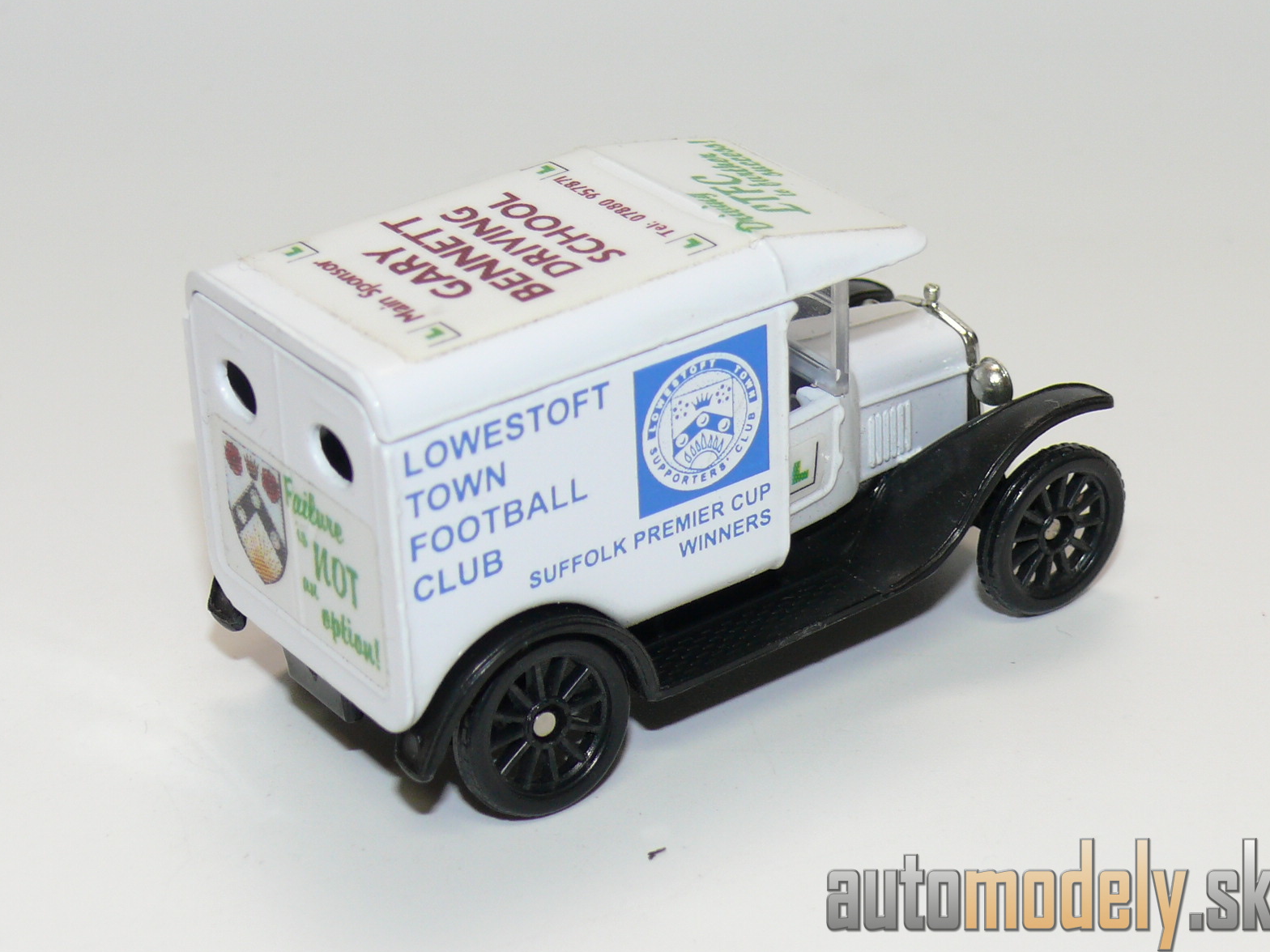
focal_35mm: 99
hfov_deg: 19.8
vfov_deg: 14.9
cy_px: 476
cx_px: 640
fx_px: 3632
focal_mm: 13.1
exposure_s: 1/30
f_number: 4
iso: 100
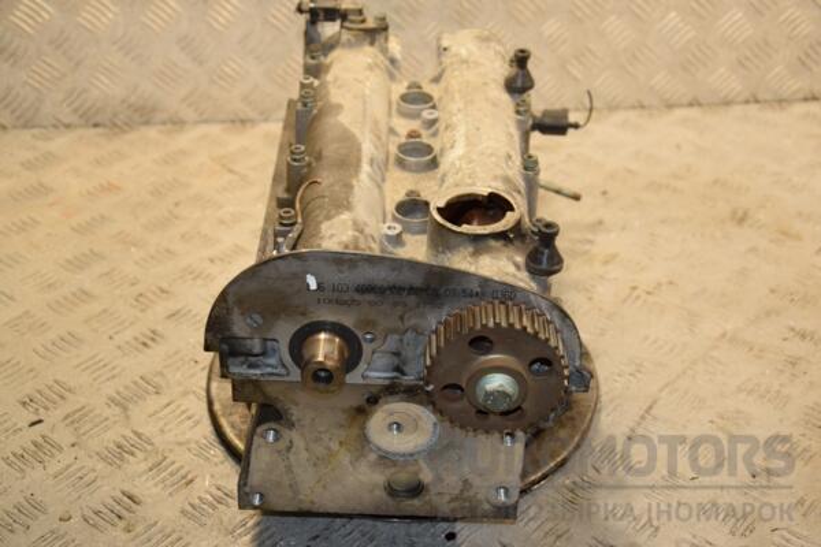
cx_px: 410
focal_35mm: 57
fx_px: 1300
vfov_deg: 23.8
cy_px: 274
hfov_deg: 35.1
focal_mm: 38
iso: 800
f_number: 5
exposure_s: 1/200
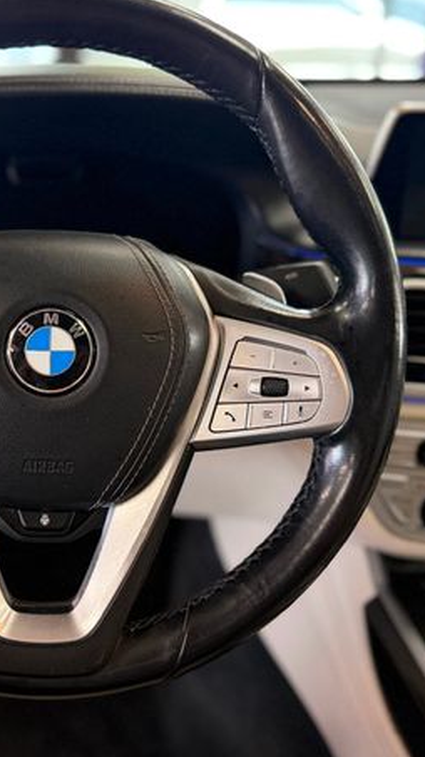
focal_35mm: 37
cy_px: 368
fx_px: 742
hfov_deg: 30.9
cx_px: 62
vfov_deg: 54.0
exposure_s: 1/120
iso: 400
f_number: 1.78
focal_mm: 6.76
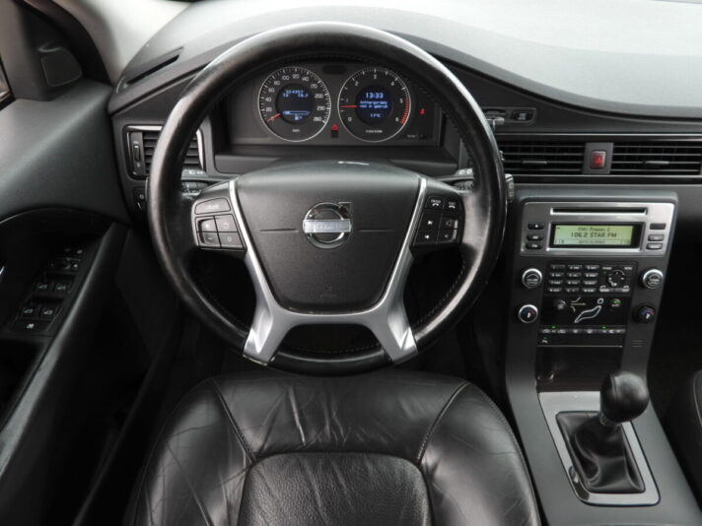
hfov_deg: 71.6
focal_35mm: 24
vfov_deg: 56.8
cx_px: 351
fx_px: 487
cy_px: 263
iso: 100
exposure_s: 1/50
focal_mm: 4.3
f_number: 2.8
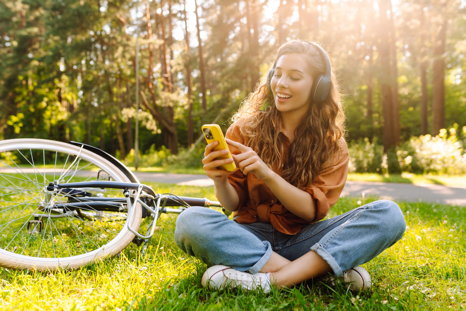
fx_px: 453
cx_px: 233
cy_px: 156
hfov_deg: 54.4
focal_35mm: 35
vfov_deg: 37.8
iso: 320
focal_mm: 35
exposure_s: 1/400
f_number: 2.2
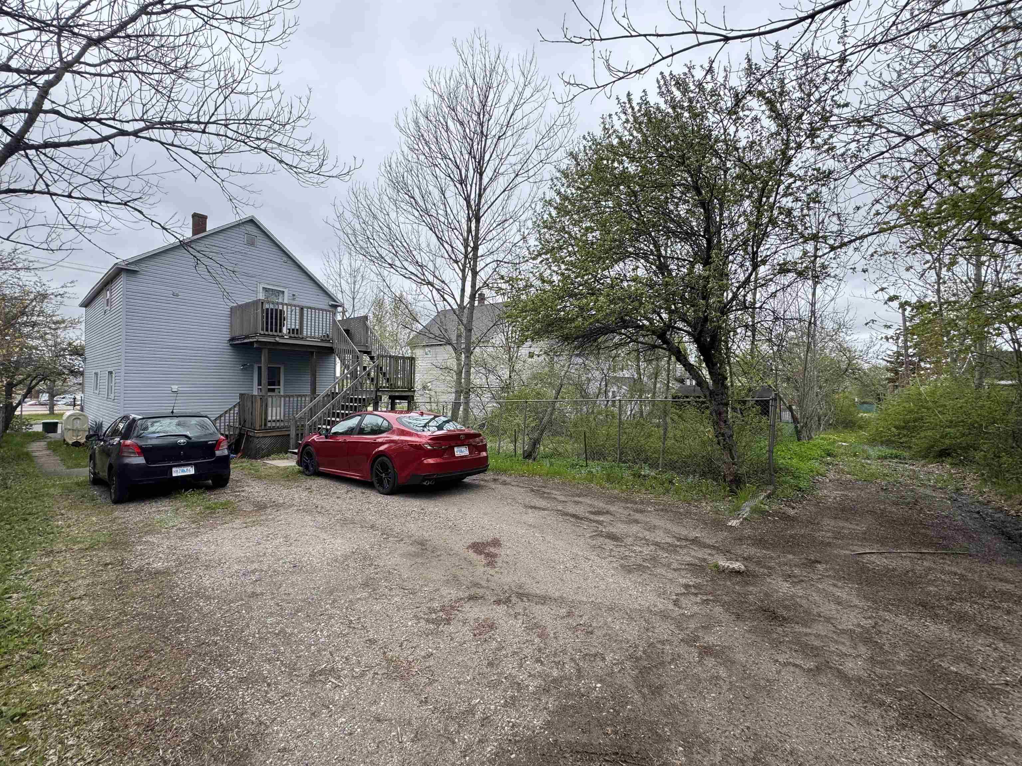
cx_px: 511
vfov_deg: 85.7
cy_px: 383
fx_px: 413
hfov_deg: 102.1
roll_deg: -3.6
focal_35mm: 14
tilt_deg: +4.5
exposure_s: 1/433
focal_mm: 2.22
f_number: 2.2
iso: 40
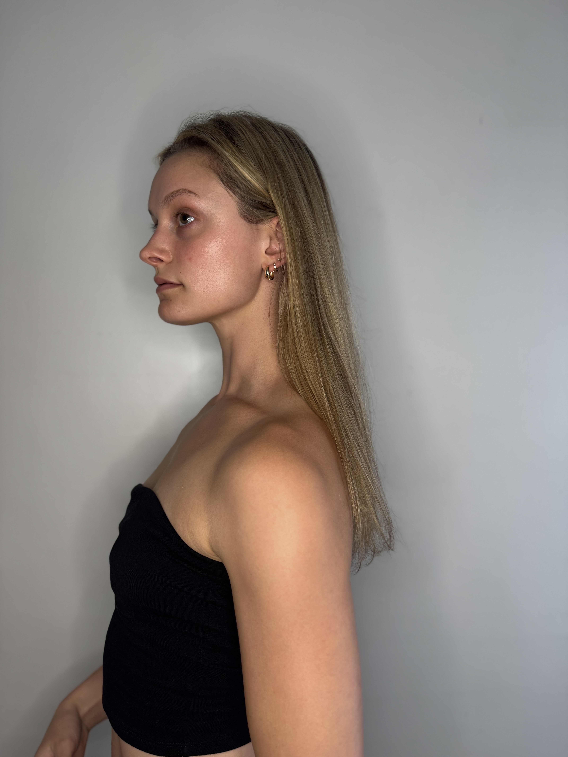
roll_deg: -1.4
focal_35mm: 24
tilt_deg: -1.6
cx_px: 284
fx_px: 525
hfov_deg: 56.8
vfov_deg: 71.6
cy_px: 378
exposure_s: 1/60
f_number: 1.78
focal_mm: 6.76
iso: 125
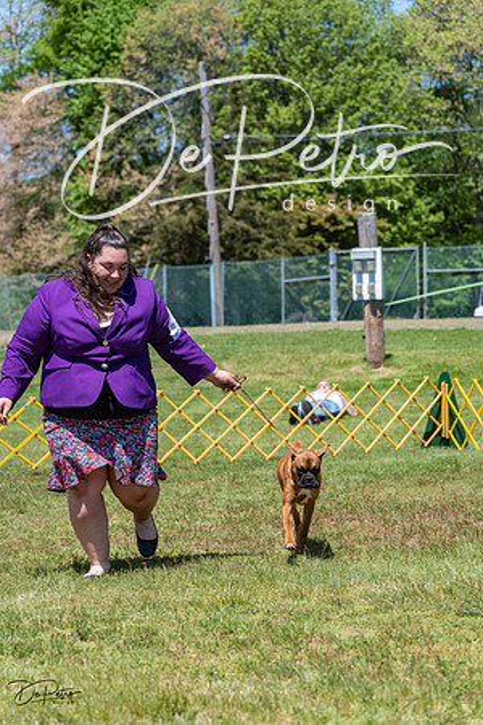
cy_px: 362
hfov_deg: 12.7
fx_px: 2173
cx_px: 242
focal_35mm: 108
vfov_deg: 18.9
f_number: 5.6
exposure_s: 1/1000
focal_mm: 108
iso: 250
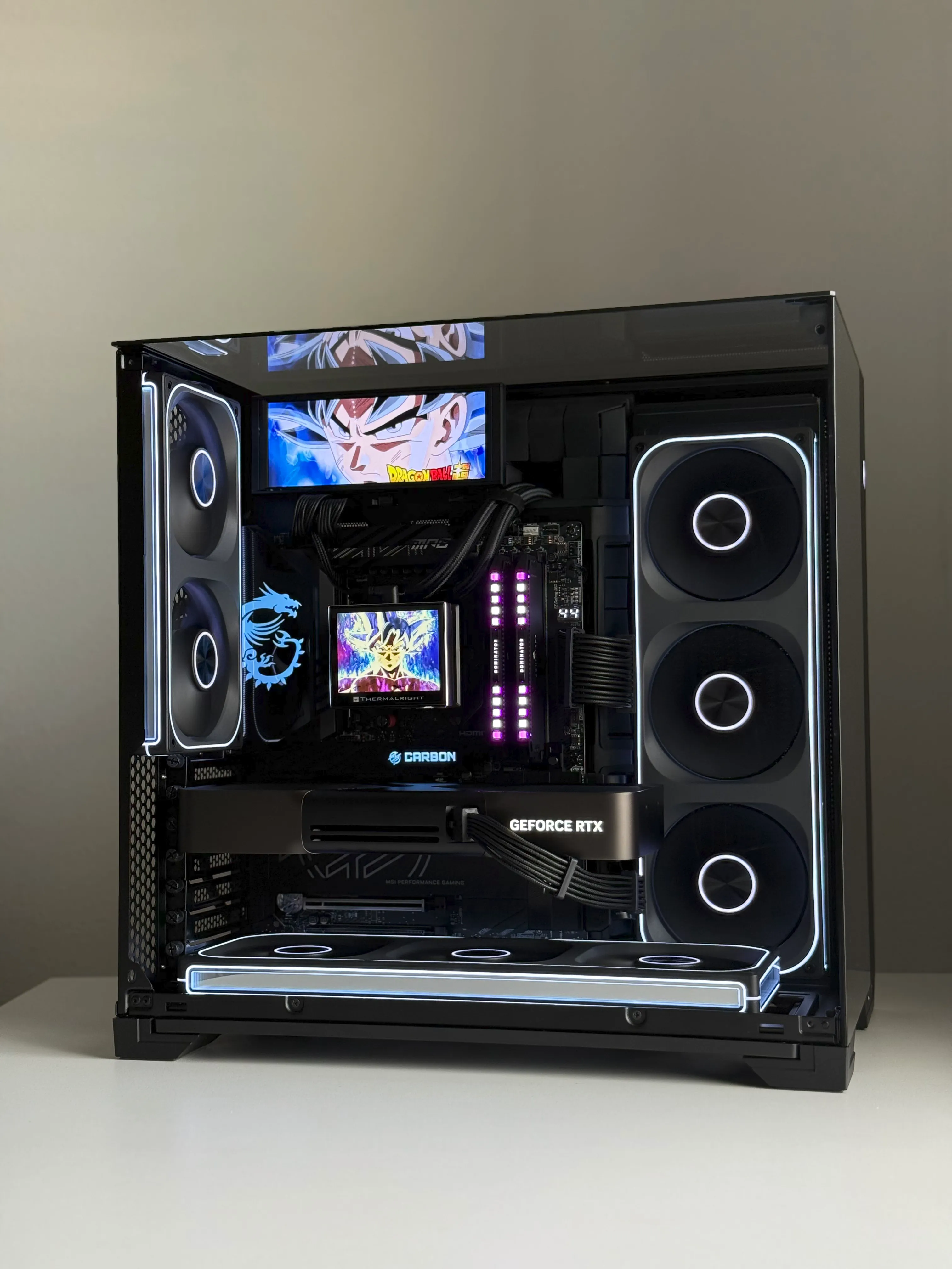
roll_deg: -0.1
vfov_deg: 39.7
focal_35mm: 48
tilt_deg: +2.9
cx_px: 476
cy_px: 634
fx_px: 1760
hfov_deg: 30.3
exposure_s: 1/60
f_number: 1.78
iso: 160
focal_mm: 6.76
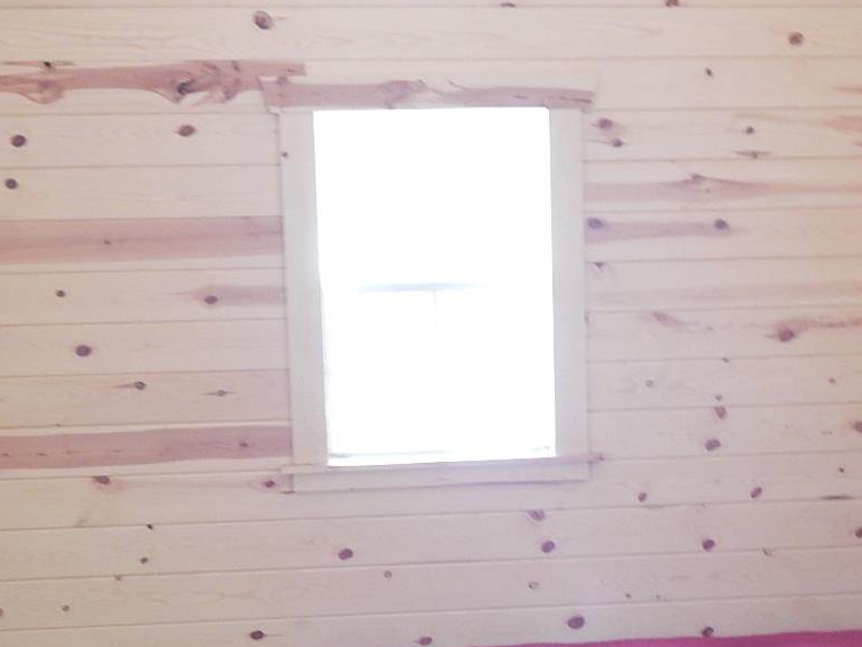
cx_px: 586
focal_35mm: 83
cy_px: 557
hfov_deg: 23.4
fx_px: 2067
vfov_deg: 17.6
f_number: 3.6
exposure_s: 1/8
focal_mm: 7.7
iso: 400
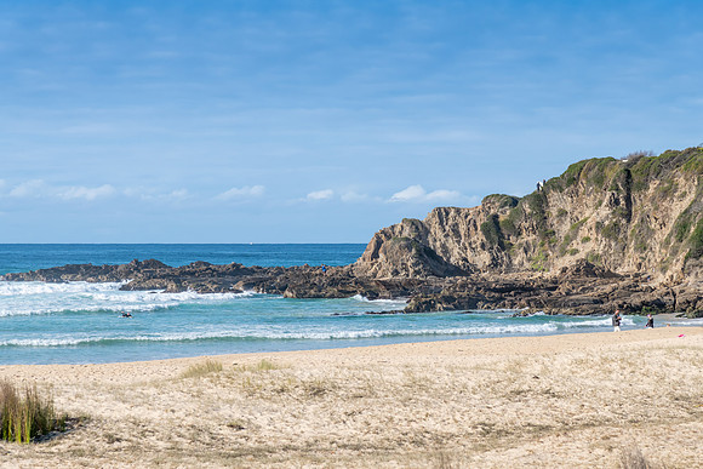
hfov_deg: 16.6
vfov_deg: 11.1
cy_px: 234
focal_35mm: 123
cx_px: 352
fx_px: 2411
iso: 400
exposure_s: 1/640
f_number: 8
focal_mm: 120
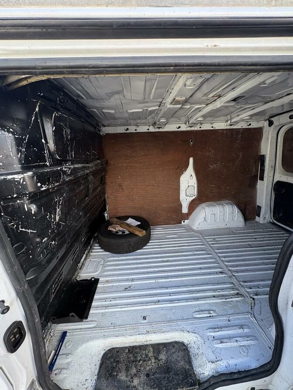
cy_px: 195
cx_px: 146
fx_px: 158
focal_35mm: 14
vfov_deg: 102.1
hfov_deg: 85.7
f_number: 2.2
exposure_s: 1/135
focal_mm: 2.22
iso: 80
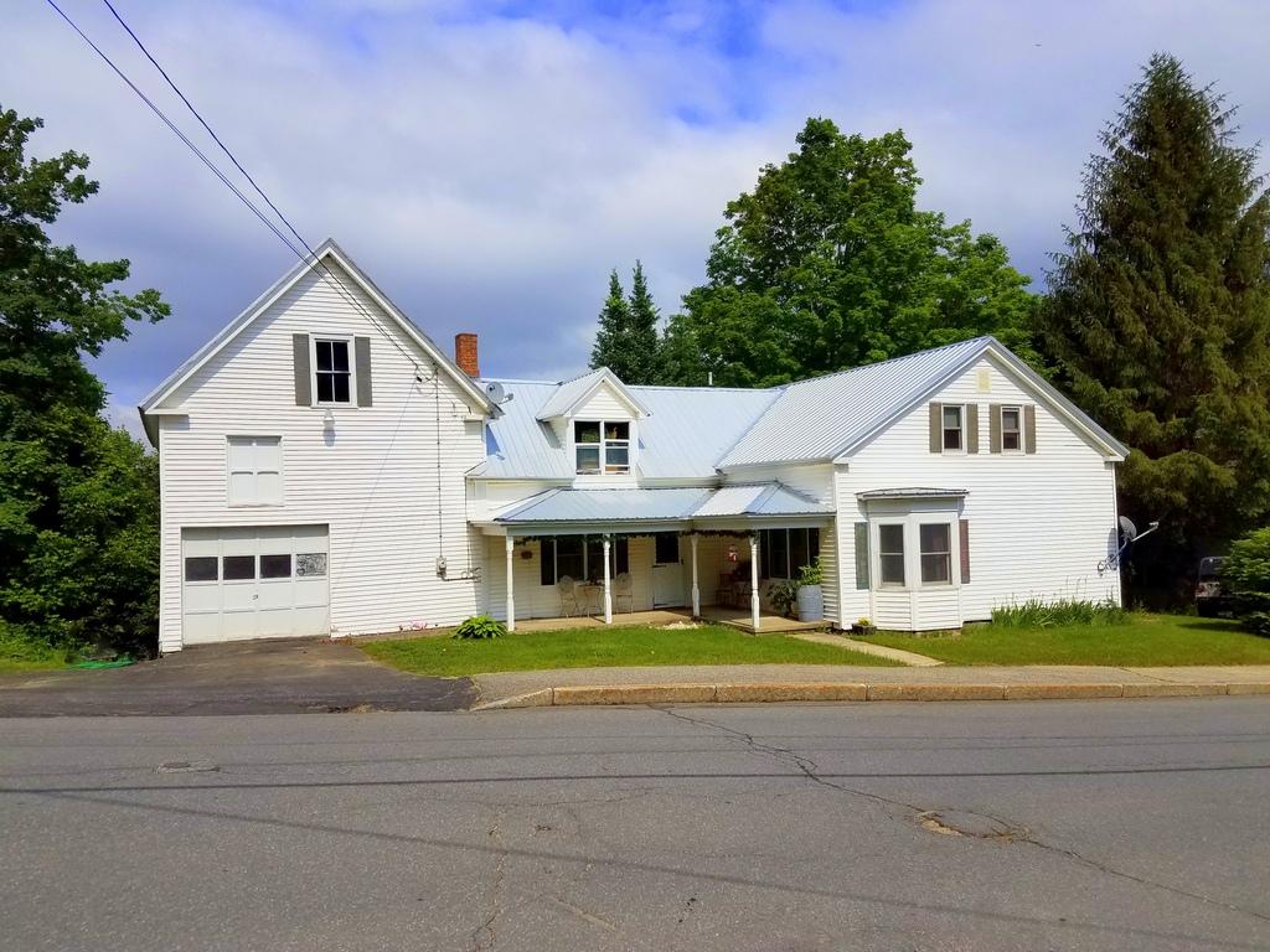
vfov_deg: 53.1
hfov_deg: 67.3
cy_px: 476
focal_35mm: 26
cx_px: 635
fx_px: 954
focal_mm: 4.2
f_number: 1.7
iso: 40
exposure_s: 1/5104
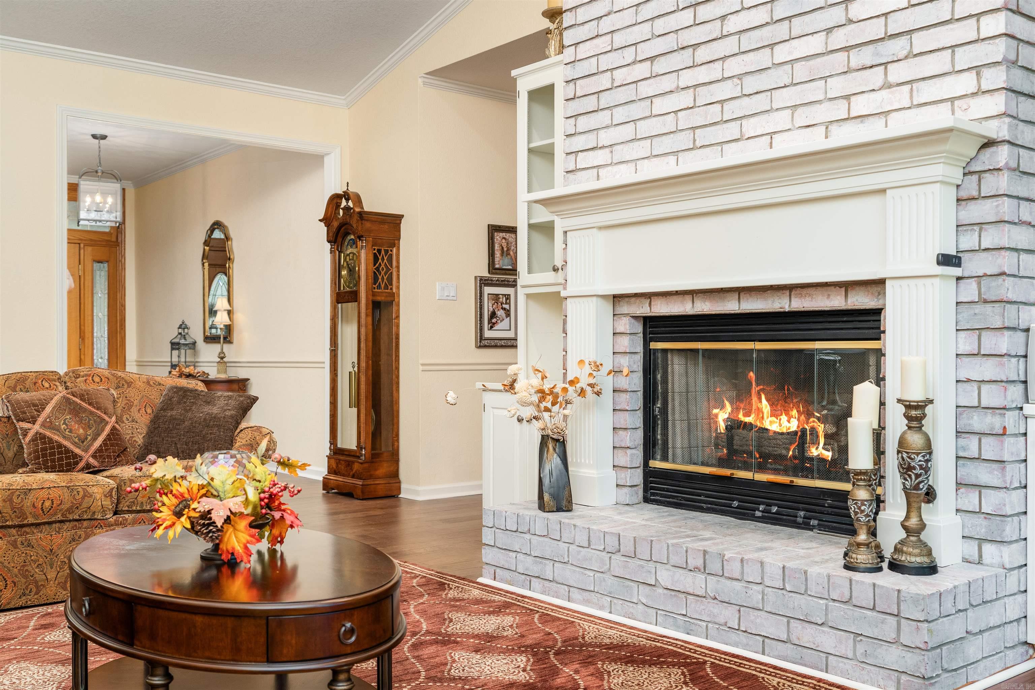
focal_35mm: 35
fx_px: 1006
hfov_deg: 54.4
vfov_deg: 37.9
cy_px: 345
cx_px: 518
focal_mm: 35
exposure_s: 1/5
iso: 640
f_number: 4
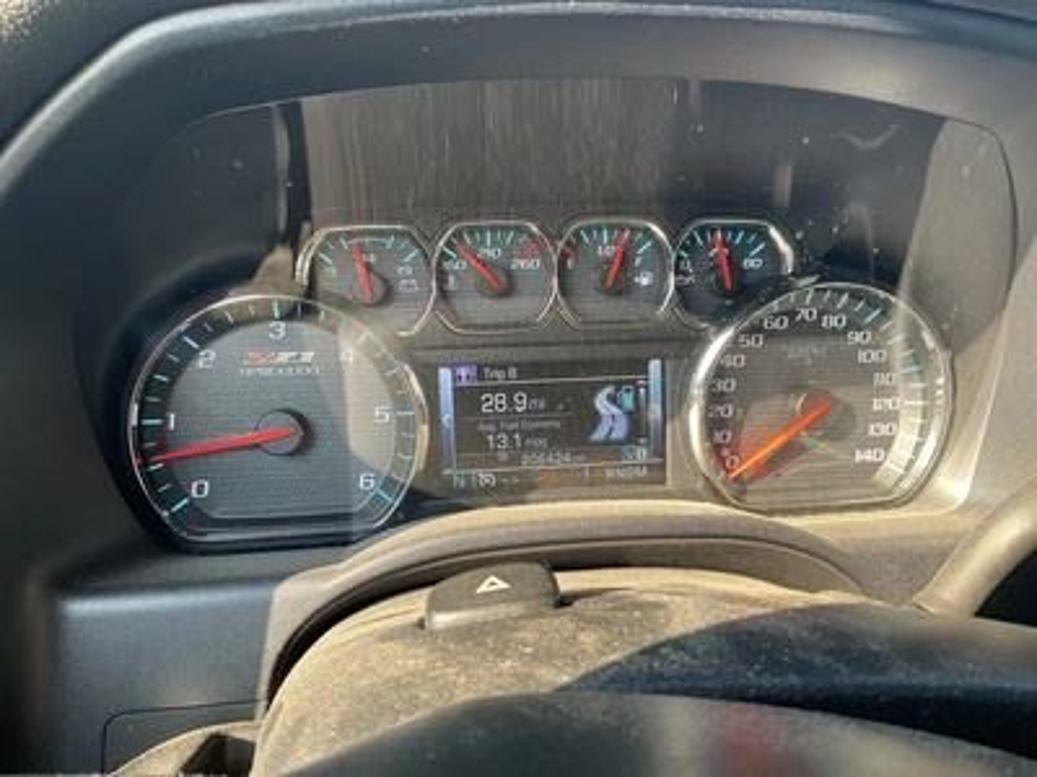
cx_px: 518
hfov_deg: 61.7
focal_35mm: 29
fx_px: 869
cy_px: 388
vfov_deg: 48.2
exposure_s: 1/122
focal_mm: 3
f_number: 1.8
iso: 32
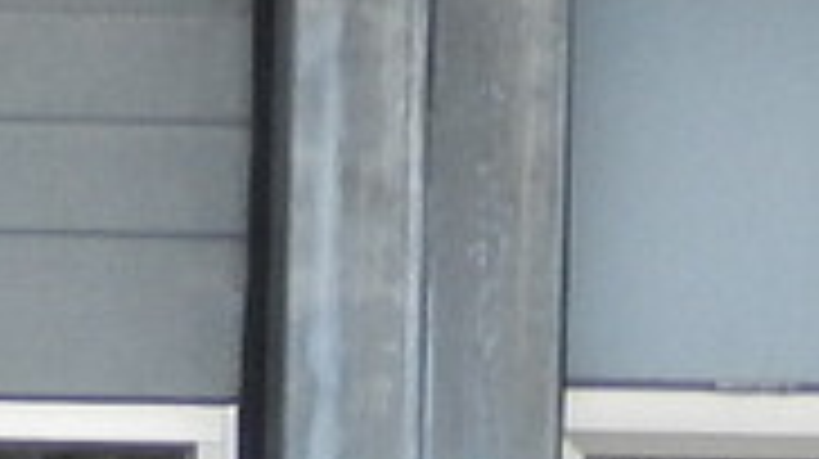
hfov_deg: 2.5
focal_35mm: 862
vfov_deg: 1.4
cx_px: -2164
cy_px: 2380
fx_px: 18703
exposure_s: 1/50
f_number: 4.6
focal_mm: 17.7
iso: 160
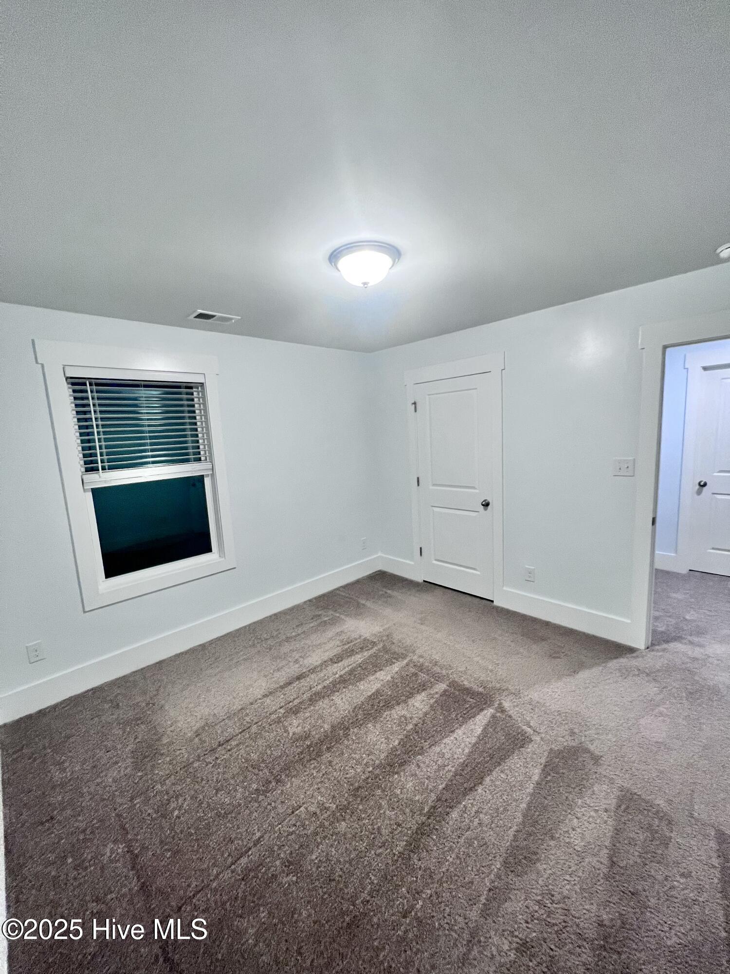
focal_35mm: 13
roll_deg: +3.3
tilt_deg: -8.1
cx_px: 365
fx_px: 366
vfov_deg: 106.2
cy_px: 487
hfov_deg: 89.9
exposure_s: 1/60
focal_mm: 1.57
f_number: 1.8
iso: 250
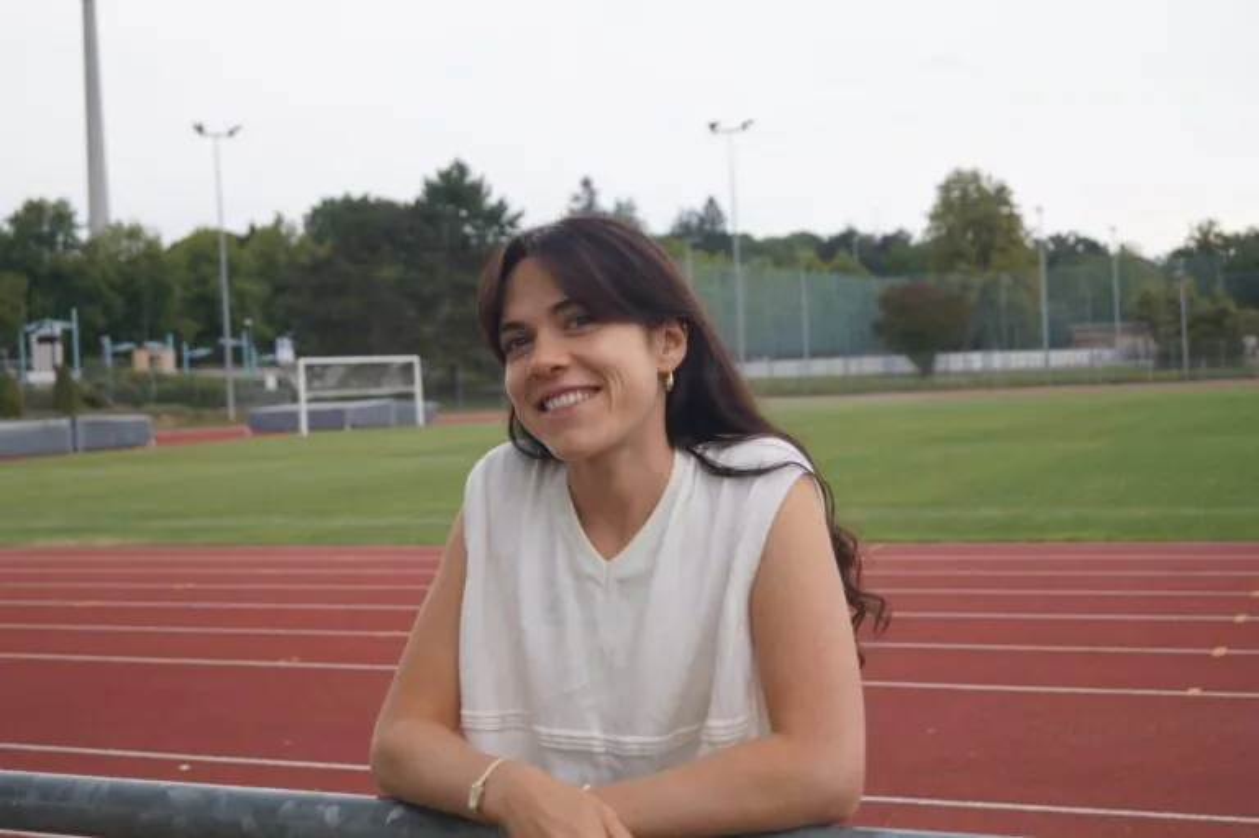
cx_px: 630
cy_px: 419
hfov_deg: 37.9
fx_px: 1835
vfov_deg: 25.7
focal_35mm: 52
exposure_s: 1/160
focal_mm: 35
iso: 100
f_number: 4.5
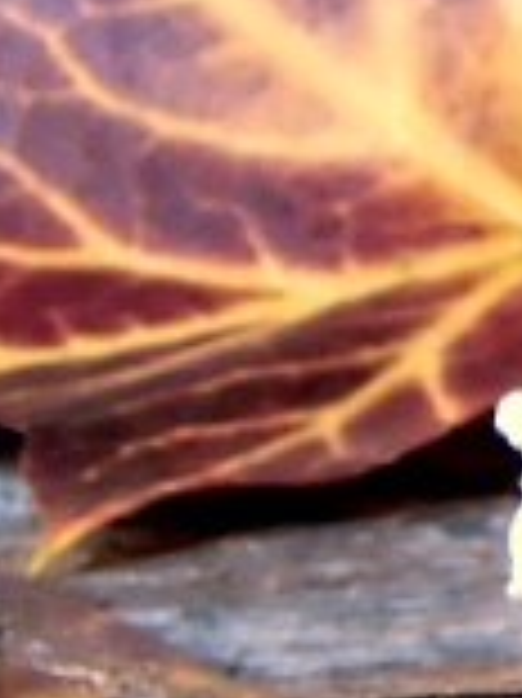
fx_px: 6242
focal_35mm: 310
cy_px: 126
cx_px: 2048
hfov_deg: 4.4
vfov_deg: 6.4
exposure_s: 1/60
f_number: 3.4
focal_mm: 8.3
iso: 200
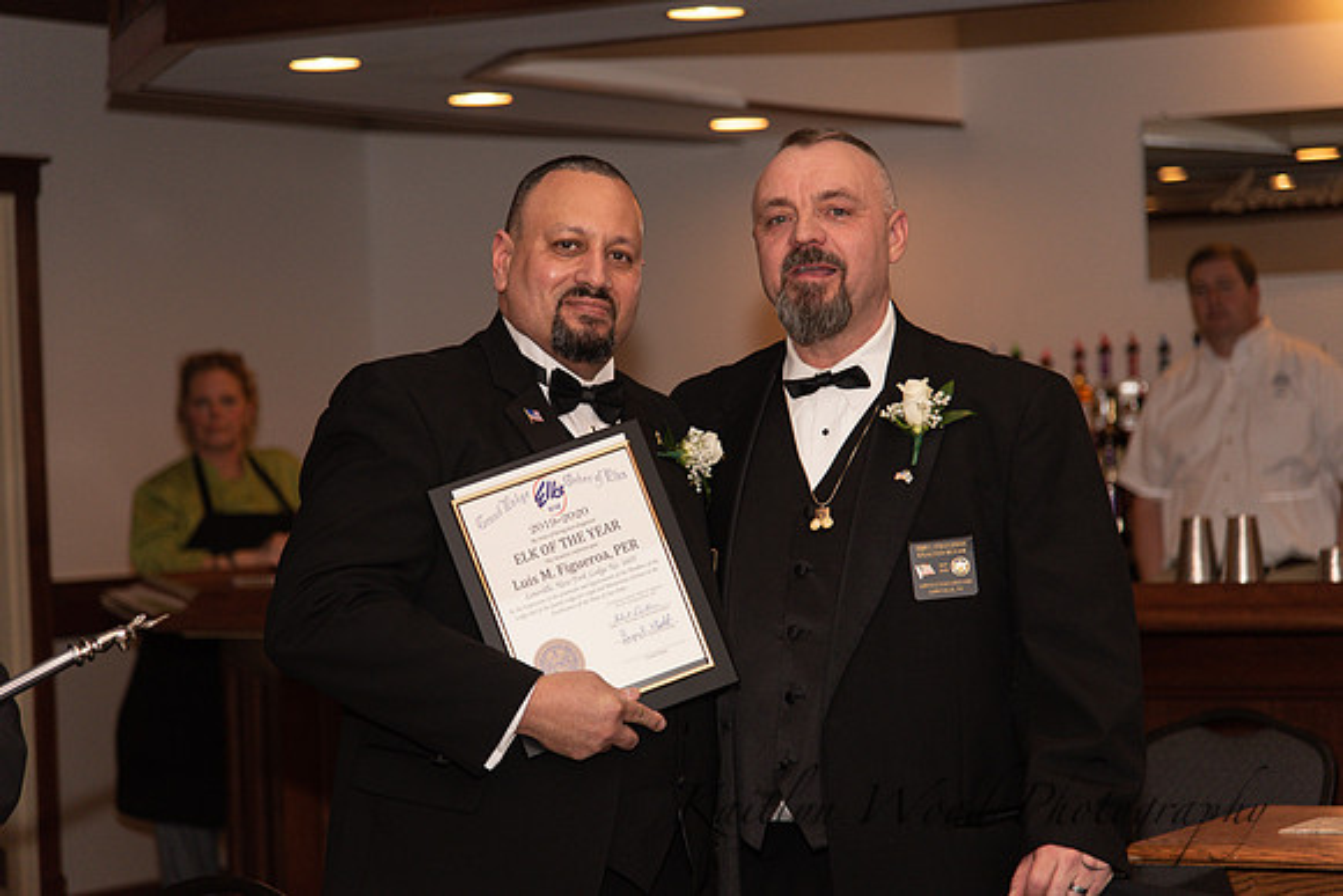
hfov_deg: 20.4
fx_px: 3731
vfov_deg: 13.7
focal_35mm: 100
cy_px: 448
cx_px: 672
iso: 800
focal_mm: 100
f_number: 4
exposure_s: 1/200
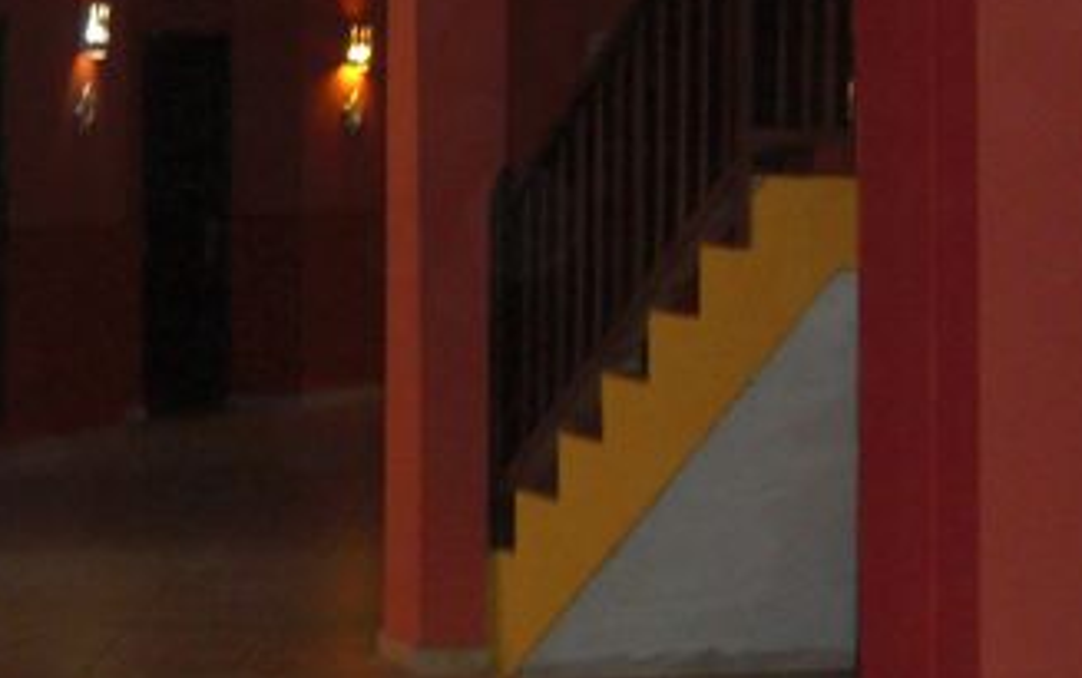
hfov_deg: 16.5
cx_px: 390
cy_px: -76
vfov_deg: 10.3
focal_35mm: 126
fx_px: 3719
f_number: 2.7
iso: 200
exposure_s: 1/60
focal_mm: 6.2
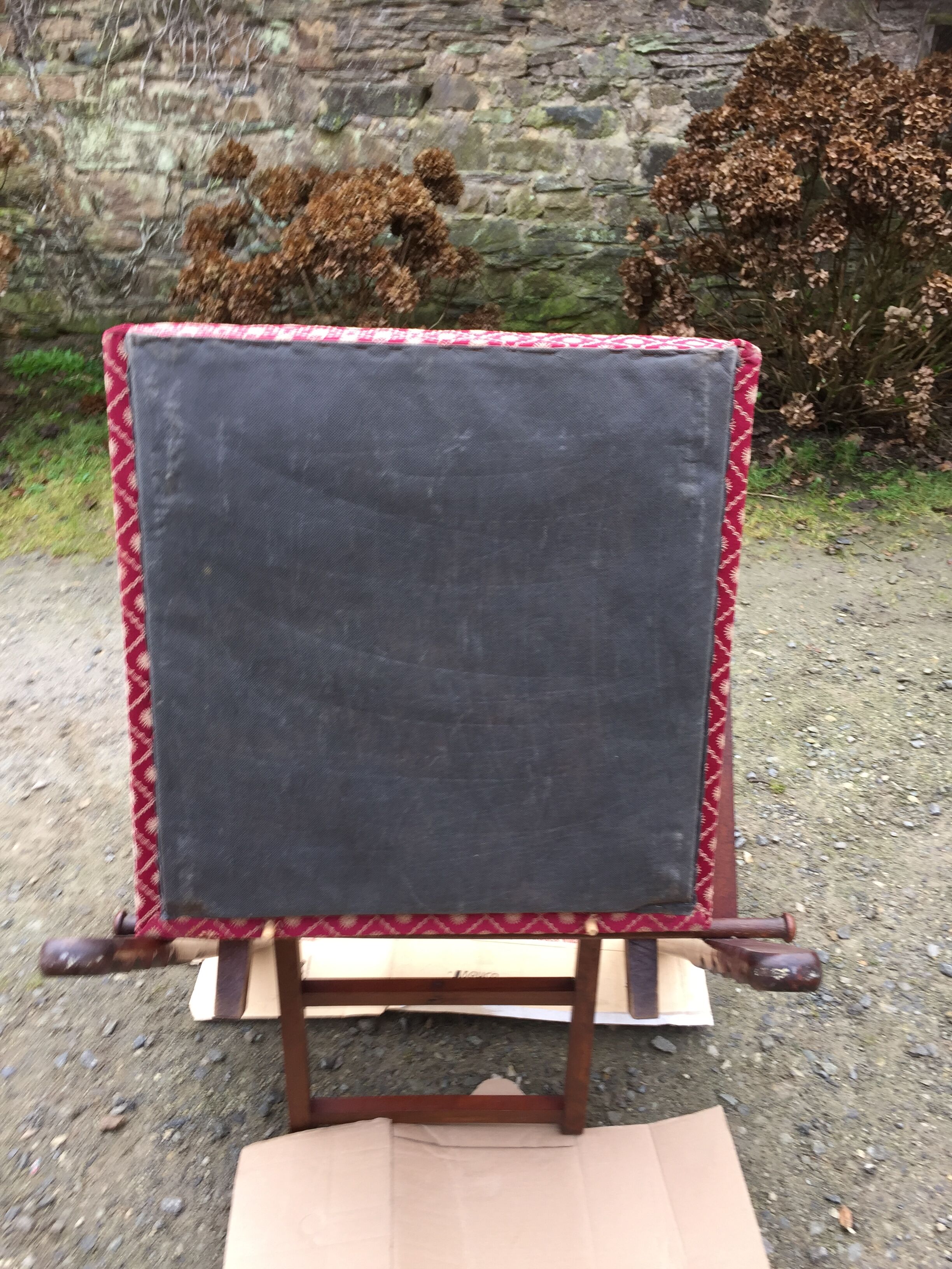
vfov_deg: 61.7
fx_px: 1063
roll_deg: -0.8
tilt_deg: -29.9
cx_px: 476
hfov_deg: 48.2
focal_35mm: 29
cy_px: 634
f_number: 2.2
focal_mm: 4.15
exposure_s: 1/50
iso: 32
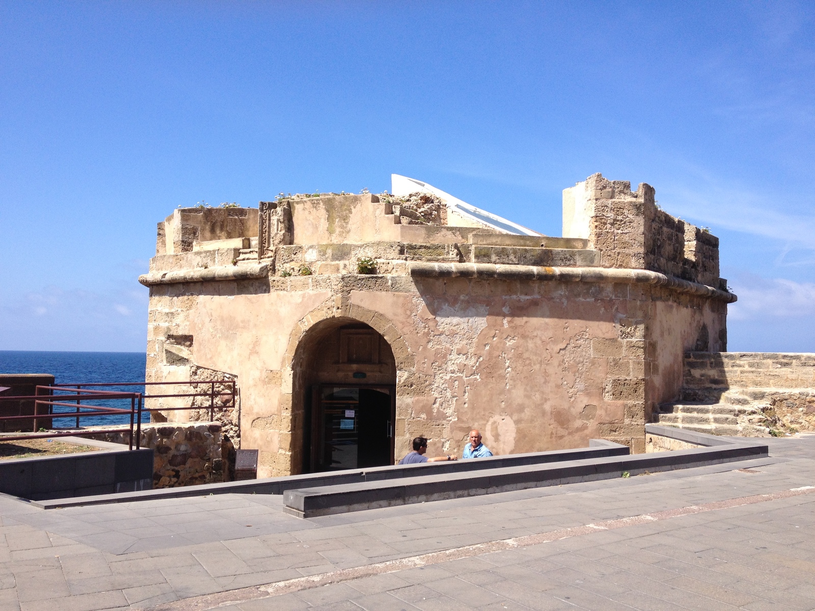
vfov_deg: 40.7
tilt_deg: +1.5
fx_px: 824
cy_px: 306
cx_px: 408
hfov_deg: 52.6
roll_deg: -0.6
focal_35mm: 35
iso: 50
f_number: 2.4
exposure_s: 1/1493
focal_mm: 4.28
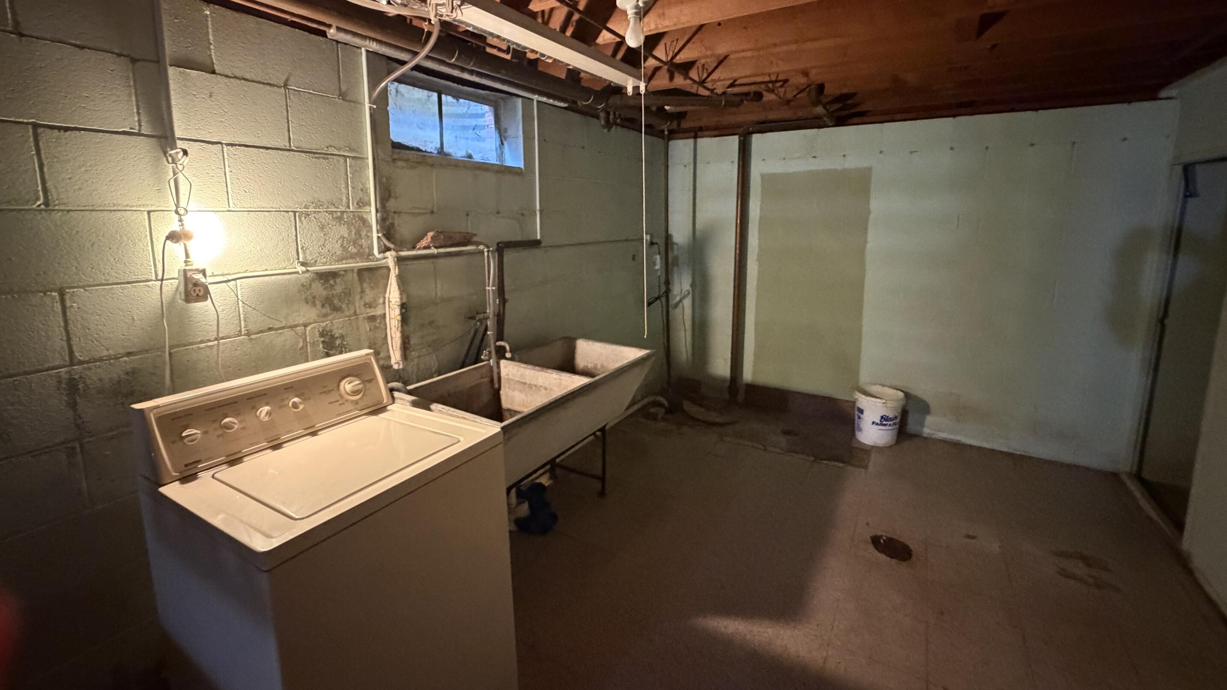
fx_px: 521
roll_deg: +0.5
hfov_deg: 99.3
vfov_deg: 66.8
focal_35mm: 16
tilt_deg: -9.7
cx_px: 598
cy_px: 298
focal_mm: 2.22
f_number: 2.2
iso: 1000
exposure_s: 1/40
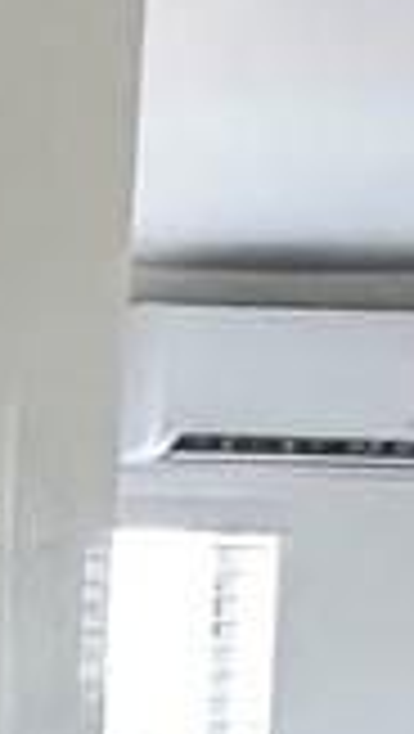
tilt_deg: -1.1
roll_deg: -2.3
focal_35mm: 150
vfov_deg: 13.9
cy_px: 874
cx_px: -1724
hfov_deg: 5.7
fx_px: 2920
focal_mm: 2.22
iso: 200
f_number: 2.2
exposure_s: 1/120
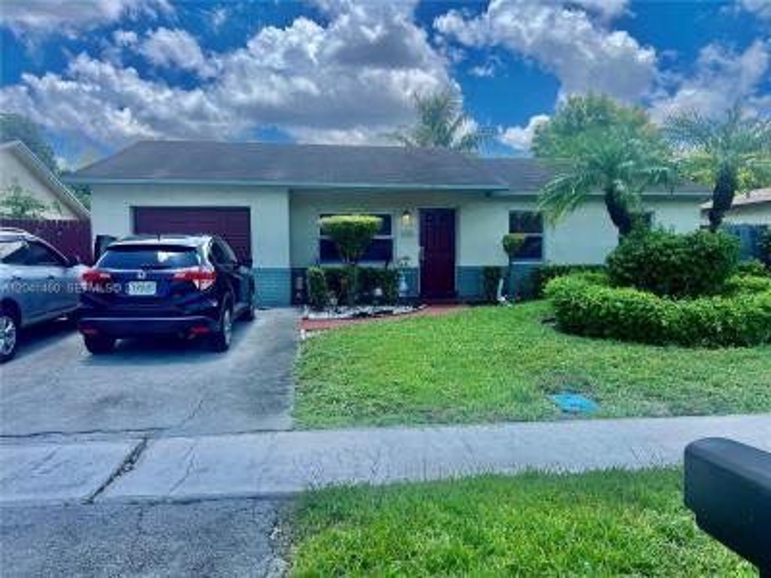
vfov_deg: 53.1
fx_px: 579
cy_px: 289
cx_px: 386
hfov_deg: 67.3
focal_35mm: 26
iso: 50
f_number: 1.5
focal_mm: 5.7
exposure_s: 1/2762
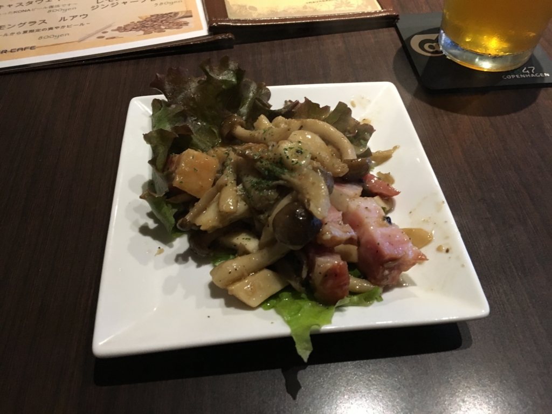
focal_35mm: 29
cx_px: 276
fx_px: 462
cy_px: 207
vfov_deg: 48.2
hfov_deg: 61.7
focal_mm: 4.15
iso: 200
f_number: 2.2
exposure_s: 1/15
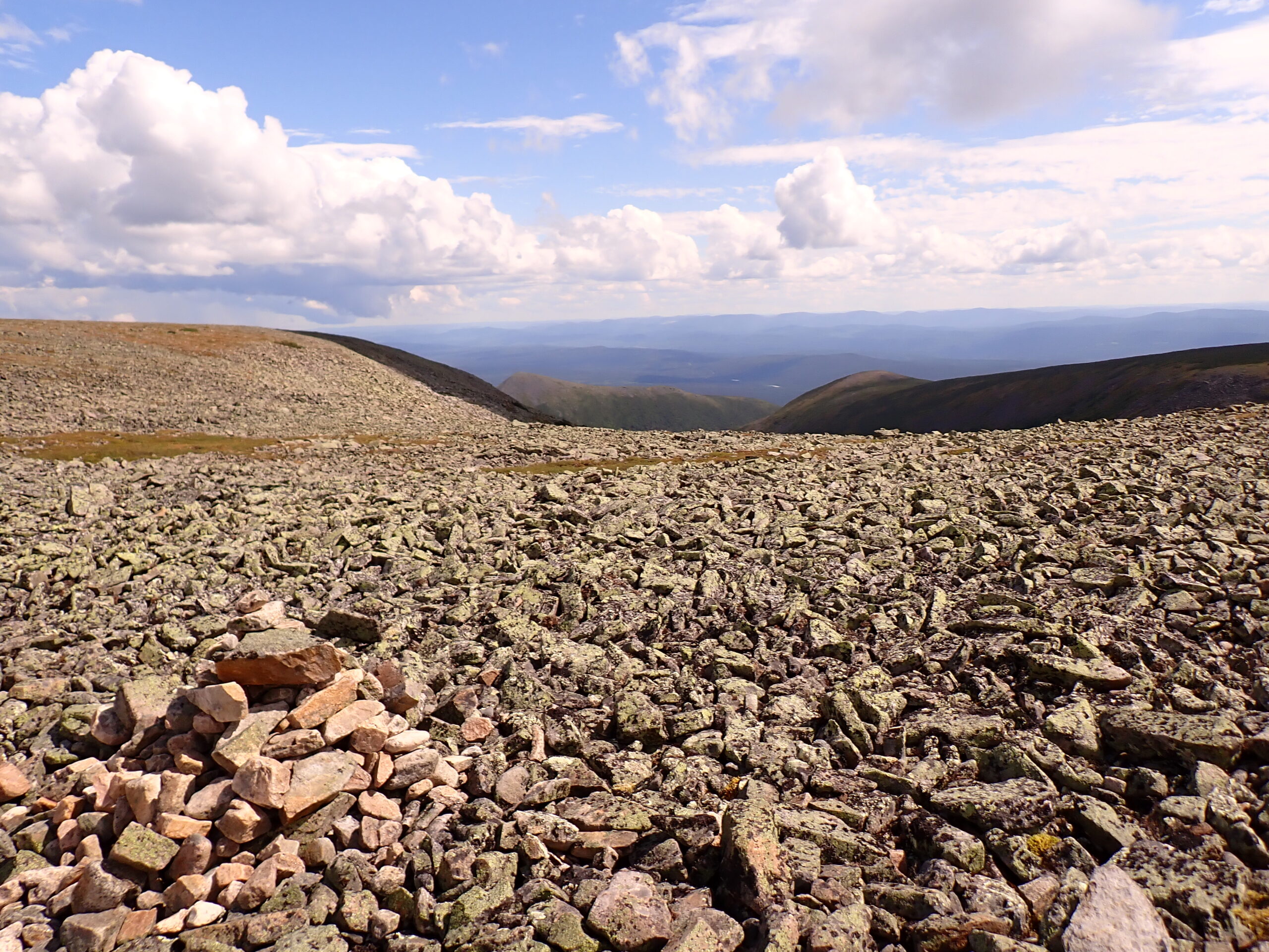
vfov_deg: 54.9
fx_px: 916
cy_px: 476
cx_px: 634
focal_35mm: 25
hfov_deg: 69.4
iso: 100
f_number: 8
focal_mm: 4.5
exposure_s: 1/250
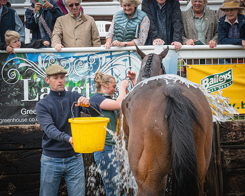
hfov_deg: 21.8
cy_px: 98
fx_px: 637
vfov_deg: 17.5
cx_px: 134
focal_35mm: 88
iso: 400
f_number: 8
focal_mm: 52
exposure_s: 1/160
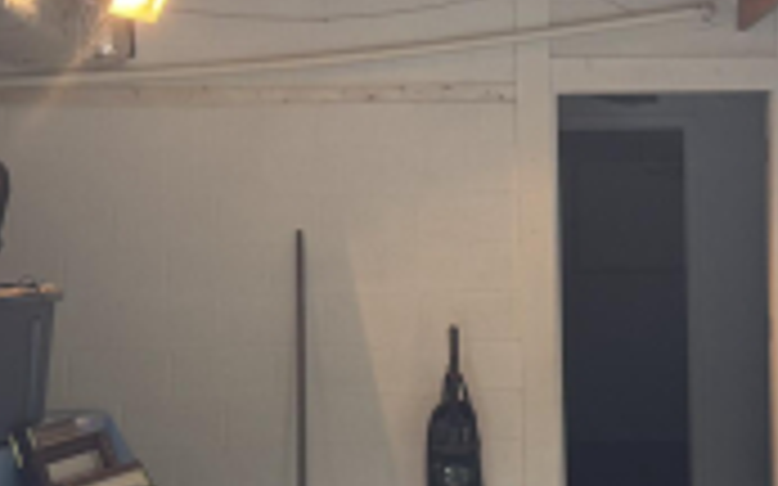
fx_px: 2077
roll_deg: +0.4
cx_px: 618
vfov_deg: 13.3
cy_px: 356
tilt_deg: -3.4
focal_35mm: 98
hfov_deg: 21.0
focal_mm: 6.76
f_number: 1.78
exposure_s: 1/120
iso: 125
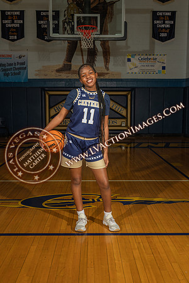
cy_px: 142
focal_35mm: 38
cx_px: 94
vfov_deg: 50.7
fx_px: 299
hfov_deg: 35.1
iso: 160
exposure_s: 1/200
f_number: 7.1
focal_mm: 38
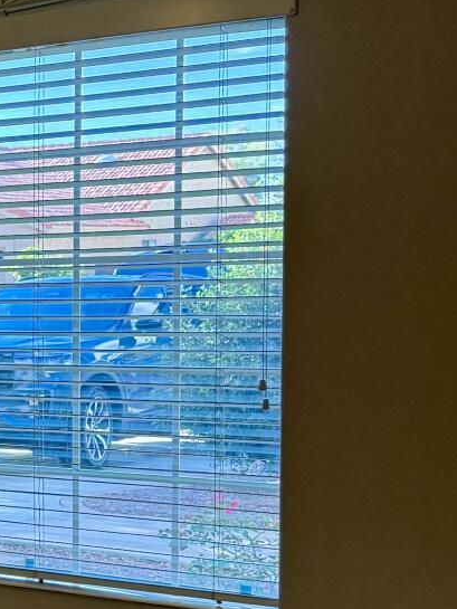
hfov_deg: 14.9
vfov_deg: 22.2
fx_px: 1548
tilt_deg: -5.4
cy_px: 398
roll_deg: +1.3
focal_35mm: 88
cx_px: -327
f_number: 1.78
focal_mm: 6.76
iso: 200
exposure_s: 1/158
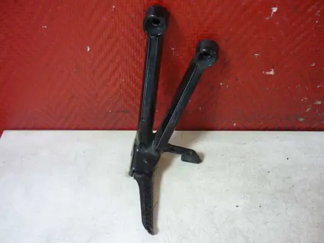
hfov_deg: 55.4
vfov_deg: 42.9
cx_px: 162
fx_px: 309
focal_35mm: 33
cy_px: 122
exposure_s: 1/8
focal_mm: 5.5
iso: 400
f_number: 2.8
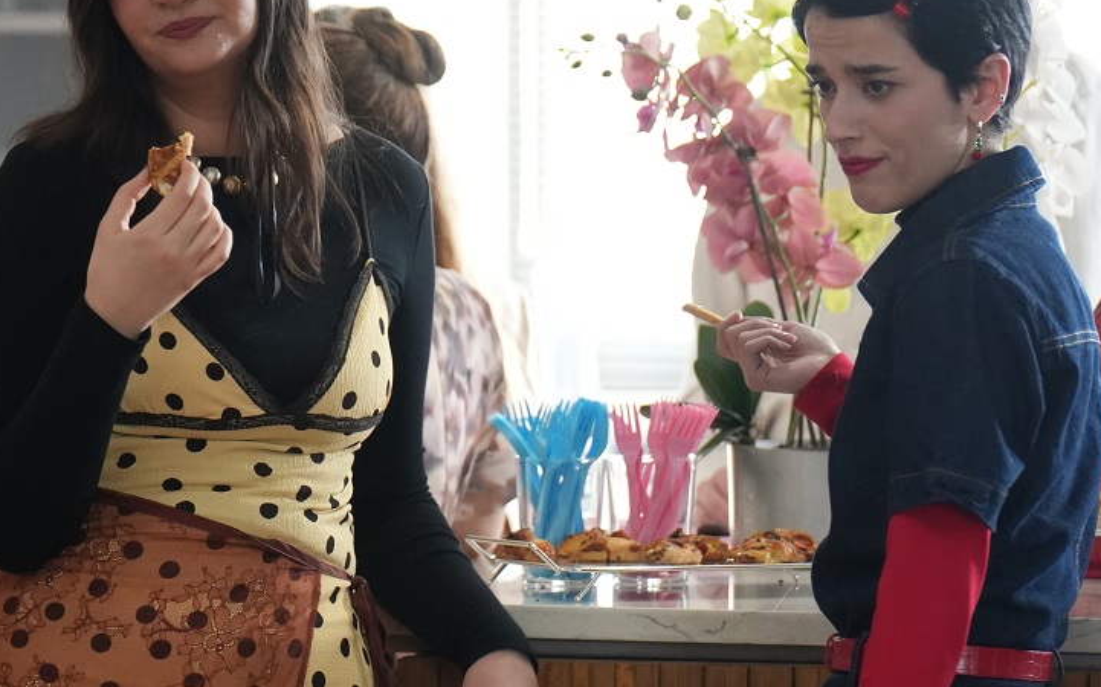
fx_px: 6929
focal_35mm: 231
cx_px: 525
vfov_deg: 5.7
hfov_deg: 9.1
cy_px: 226
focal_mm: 110
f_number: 2.8
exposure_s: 1/100
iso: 5000
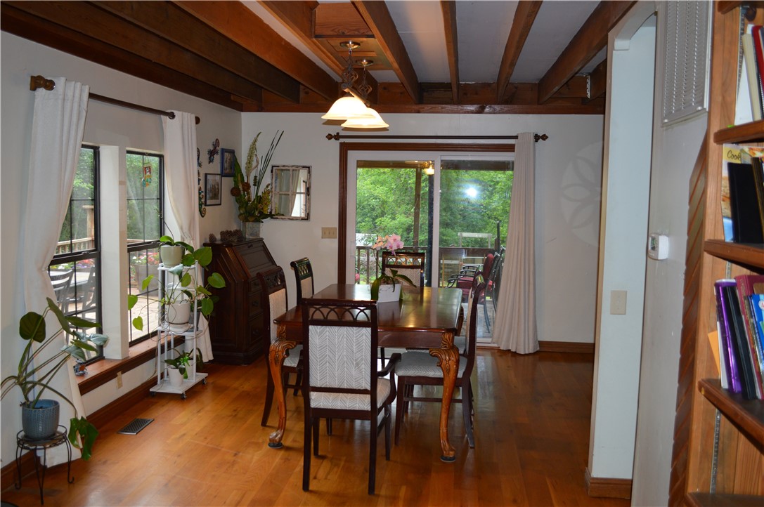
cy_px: 254
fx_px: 636
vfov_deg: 43.5
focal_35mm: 30
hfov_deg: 62.0
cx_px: 382
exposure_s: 1/60
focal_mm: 20
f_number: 3.8
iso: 450
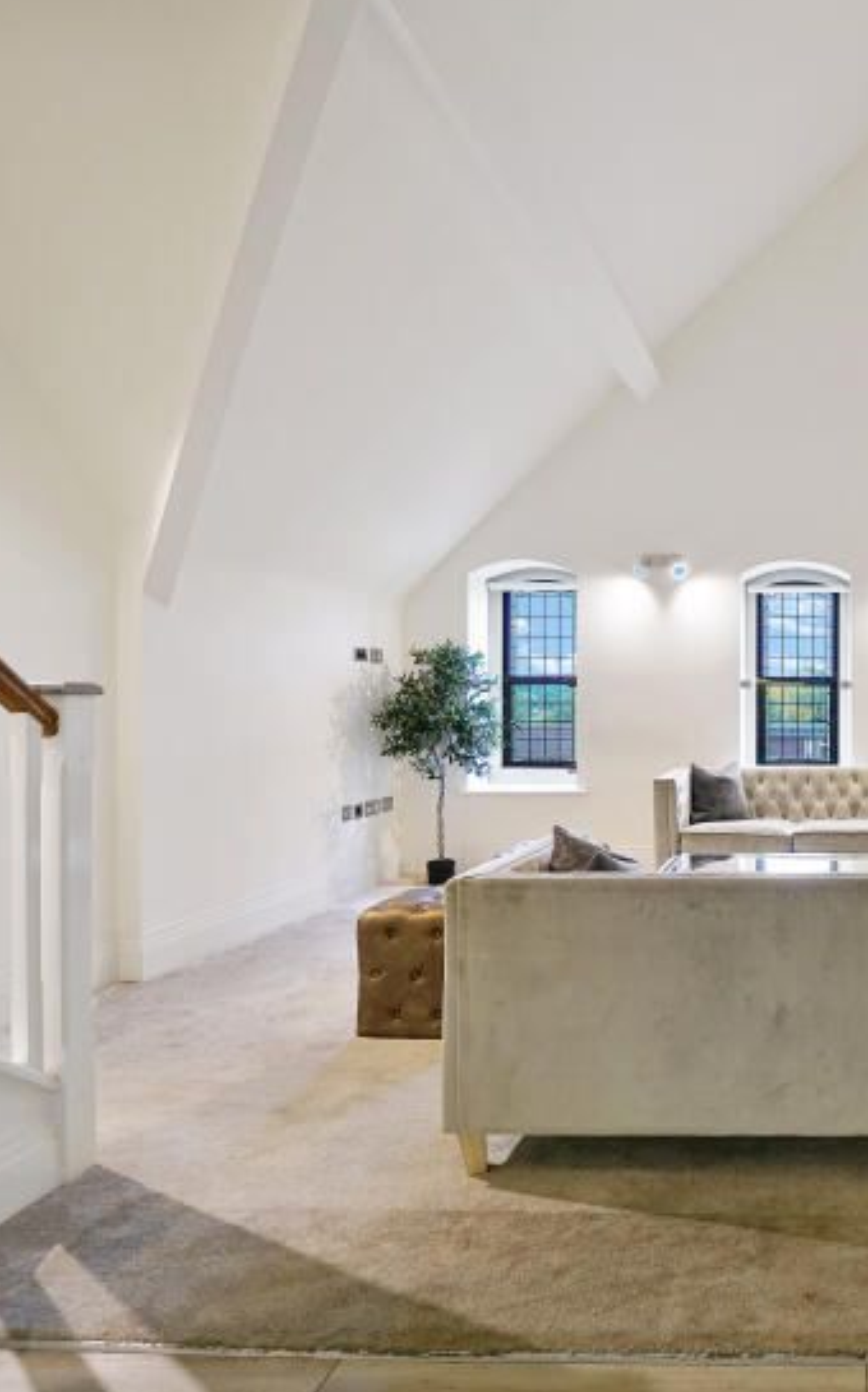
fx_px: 872
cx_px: 837
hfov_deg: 45.9
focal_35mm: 23
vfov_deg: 77.2
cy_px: 688
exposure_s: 1/25
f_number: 4
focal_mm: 12
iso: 500
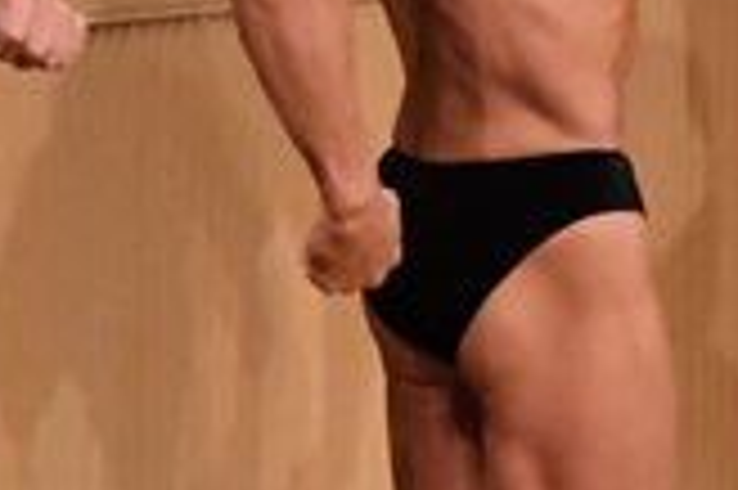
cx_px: 1406
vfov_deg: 1.1
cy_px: 252
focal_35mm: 1207
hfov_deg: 1.7
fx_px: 24718
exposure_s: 1/400
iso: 10000
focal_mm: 170
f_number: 5.6
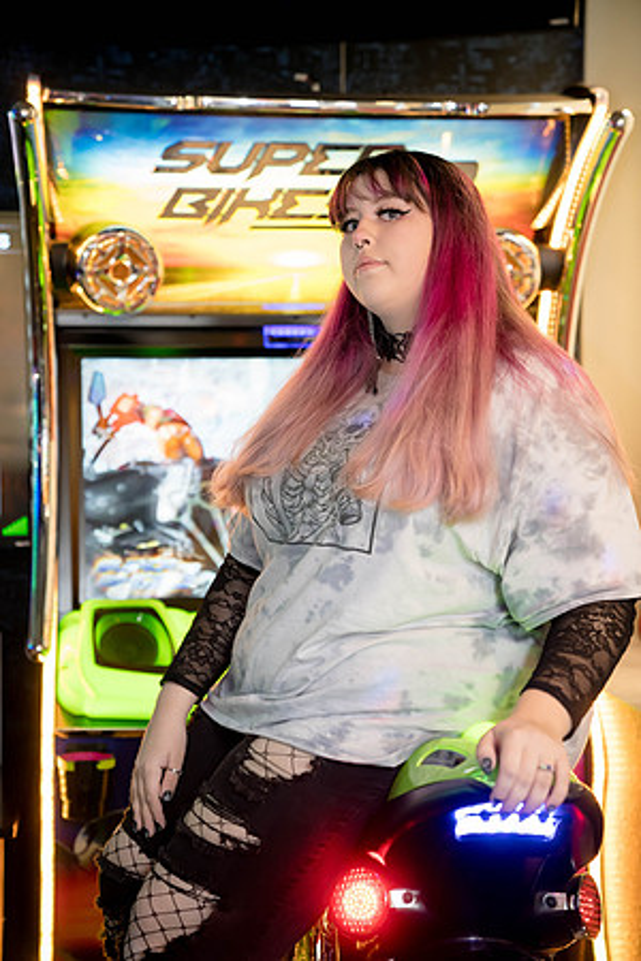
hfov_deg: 23.4
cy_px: 480
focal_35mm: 58
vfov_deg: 34.5
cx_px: 320
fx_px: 1549
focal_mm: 58
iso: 2500
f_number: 2.8
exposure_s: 1/160
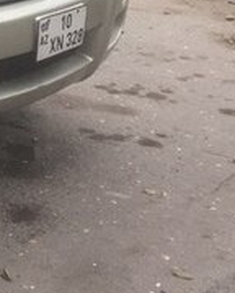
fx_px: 904
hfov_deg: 12.9
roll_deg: -0.8
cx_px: -230
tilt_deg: -11.0
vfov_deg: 17.9
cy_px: -11
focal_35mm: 104
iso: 32
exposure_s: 1/120
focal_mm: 4.15
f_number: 2.2
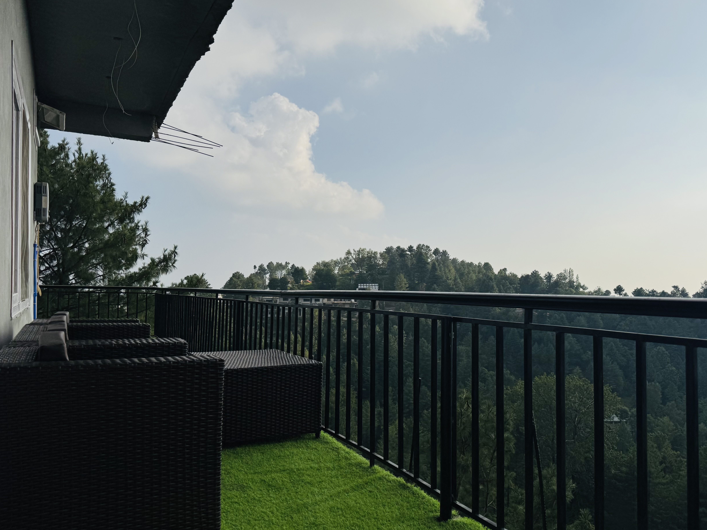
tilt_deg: -1.0
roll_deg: -0.4
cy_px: 280
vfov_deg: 49.7
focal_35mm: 28
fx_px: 572
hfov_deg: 63.3
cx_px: 388
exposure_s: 1/15152
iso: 64
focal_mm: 6.76
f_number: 1.78
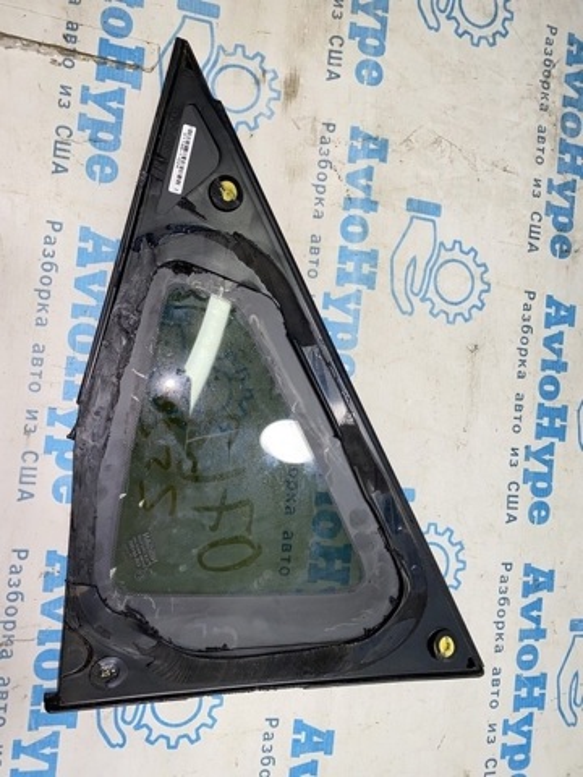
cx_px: 292
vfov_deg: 67.3
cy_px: 388
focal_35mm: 26
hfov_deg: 53.1
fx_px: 584
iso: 32
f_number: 1.8
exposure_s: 1/155
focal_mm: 4.25
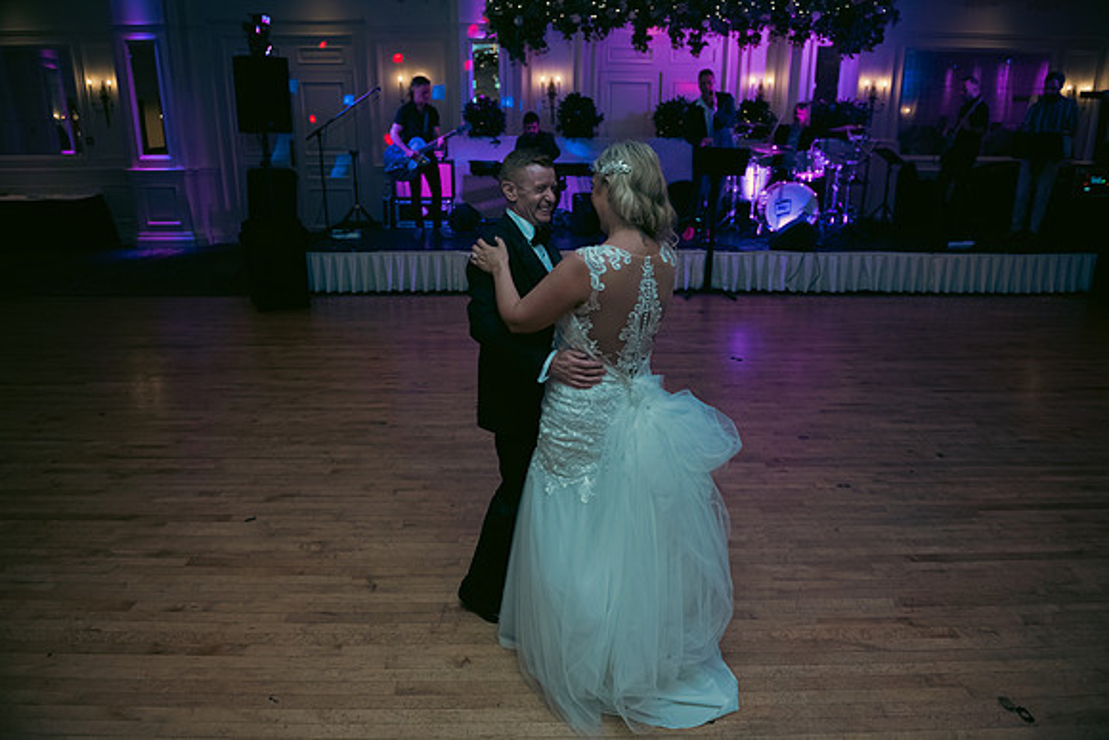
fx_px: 739
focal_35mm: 24
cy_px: 370
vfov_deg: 53.2
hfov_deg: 73.7
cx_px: 554
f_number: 3.5
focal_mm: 24
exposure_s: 1/160
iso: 1250
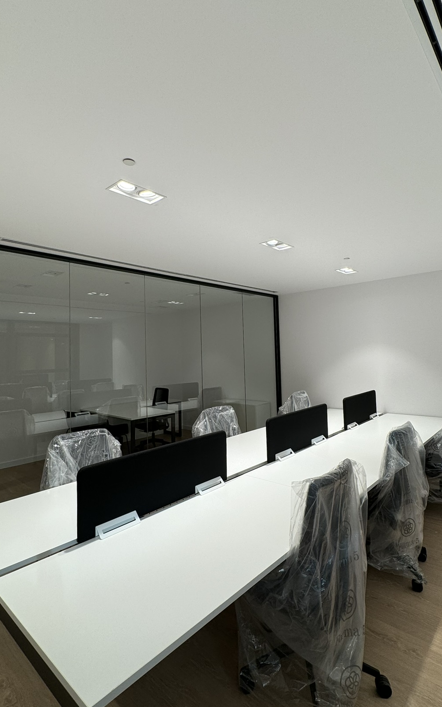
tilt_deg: +3.8
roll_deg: +1.7
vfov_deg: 87.9
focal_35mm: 19
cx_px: 225
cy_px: 338
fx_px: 366
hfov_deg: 62.2
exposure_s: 1/100
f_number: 2.2
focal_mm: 2.22
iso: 64
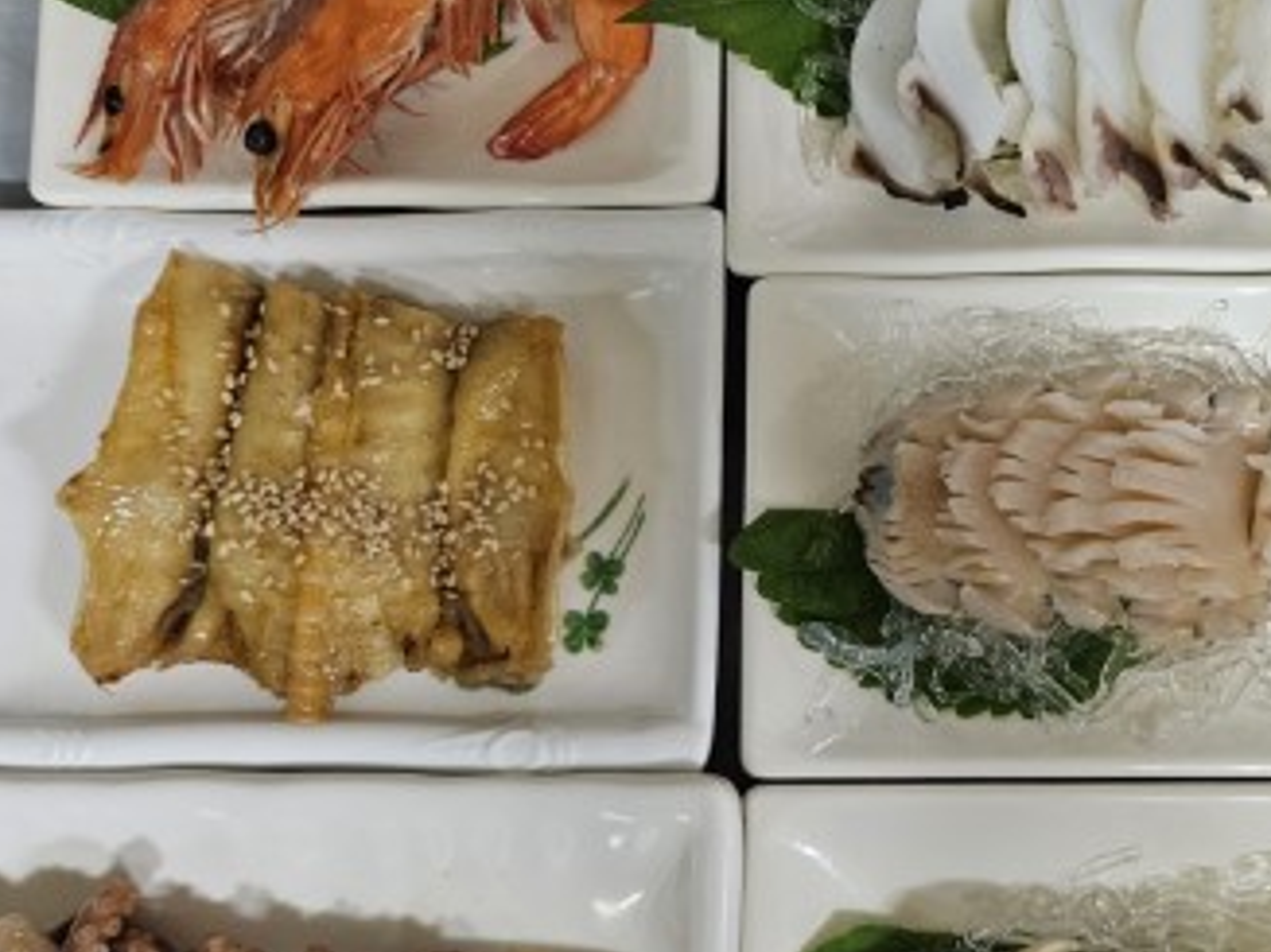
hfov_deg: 40.1
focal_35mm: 45
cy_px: 548
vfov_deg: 32.1
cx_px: 1049
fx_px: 1652
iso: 640
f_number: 1.8
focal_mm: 5.4
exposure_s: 1/120
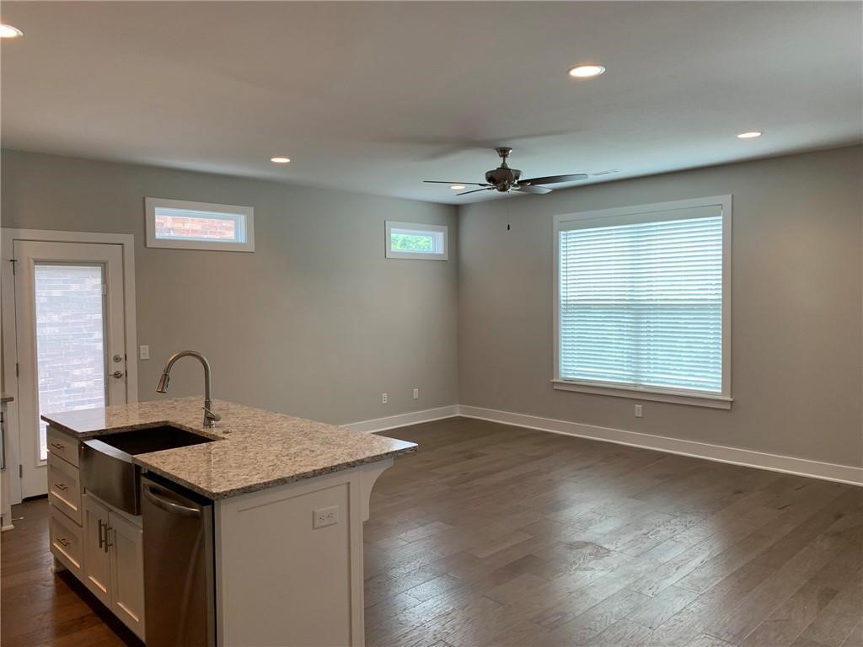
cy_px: 324
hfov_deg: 67.3
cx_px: 432
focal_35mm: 26
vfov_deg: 53.1
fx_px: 648
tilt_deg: +0.1
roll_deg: +1.1
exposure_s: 1/60
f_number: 1.8
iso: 64
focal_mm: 4.25
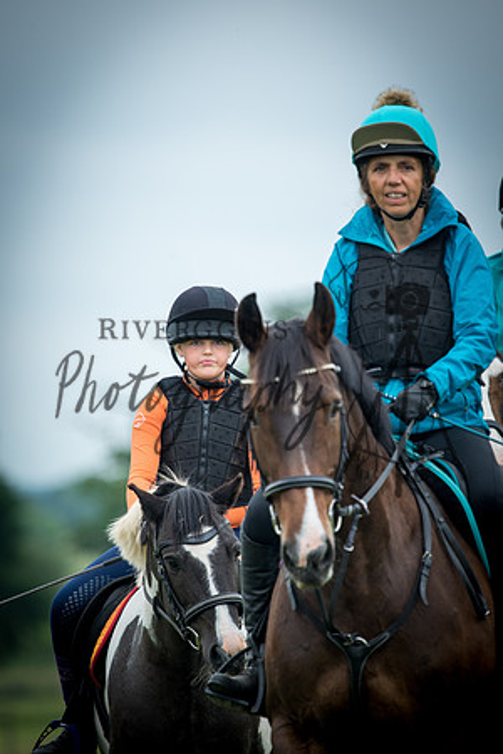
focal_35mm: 450
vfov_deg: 4.6
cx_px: 252
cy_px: 377
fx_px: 9431
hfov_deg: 3.1
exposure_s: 1/1000
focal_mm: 300
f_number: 4
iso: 450
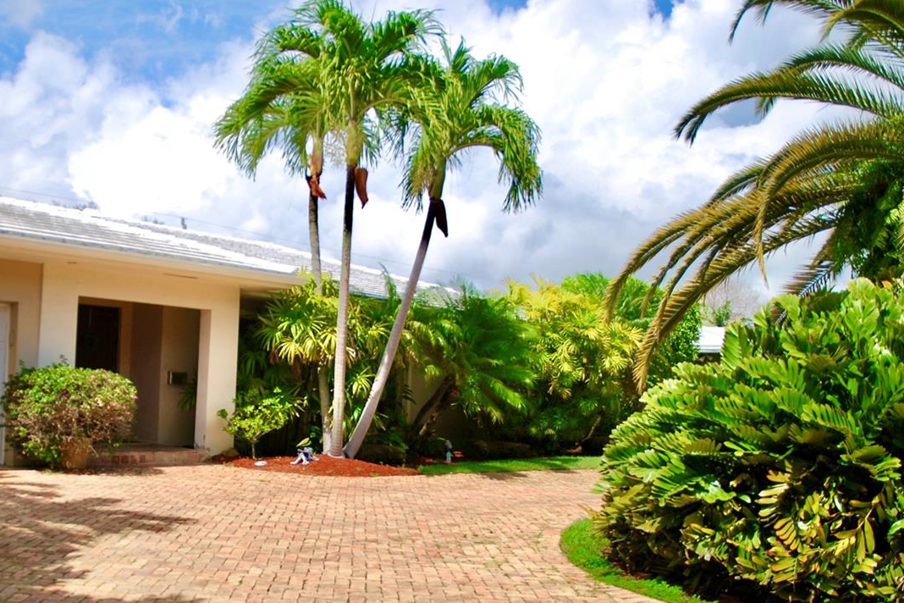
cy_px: 412
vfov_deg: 36.4
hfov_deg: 51.9
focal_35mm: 36
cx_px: 287
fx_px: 904
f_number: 2.8
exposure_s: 1/2500
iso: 100
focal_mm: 16
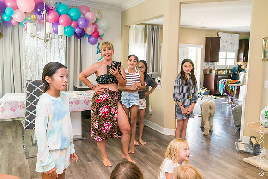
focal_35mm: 32
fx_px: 238
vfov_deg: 41.1
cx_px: 134
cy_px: 90
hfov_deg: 58.7
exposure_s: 1/250
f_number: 4.5
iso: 6400
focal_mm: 32
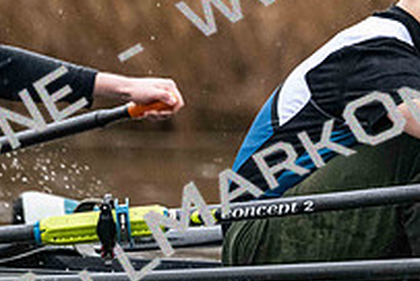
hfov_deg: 1.8
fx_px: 13331
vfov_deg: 1.2
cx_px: 432
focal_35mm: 1141
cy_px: 42
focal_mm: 400
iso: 6400
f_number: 4.5
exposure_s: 1/1600
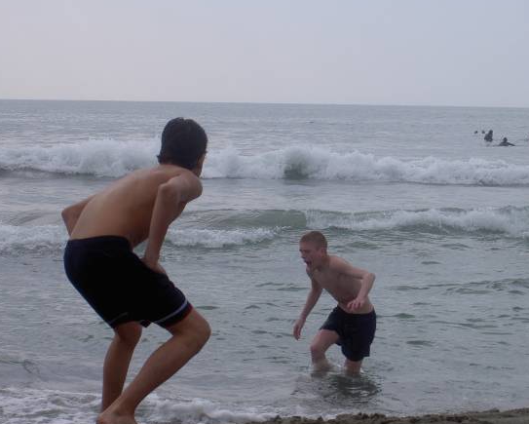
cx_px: 271
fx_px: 1958
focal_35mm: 125
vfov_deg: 12.4
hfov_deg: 15.4
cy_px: 212
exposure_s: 1/400
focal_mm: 24
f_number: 4.9
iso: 100
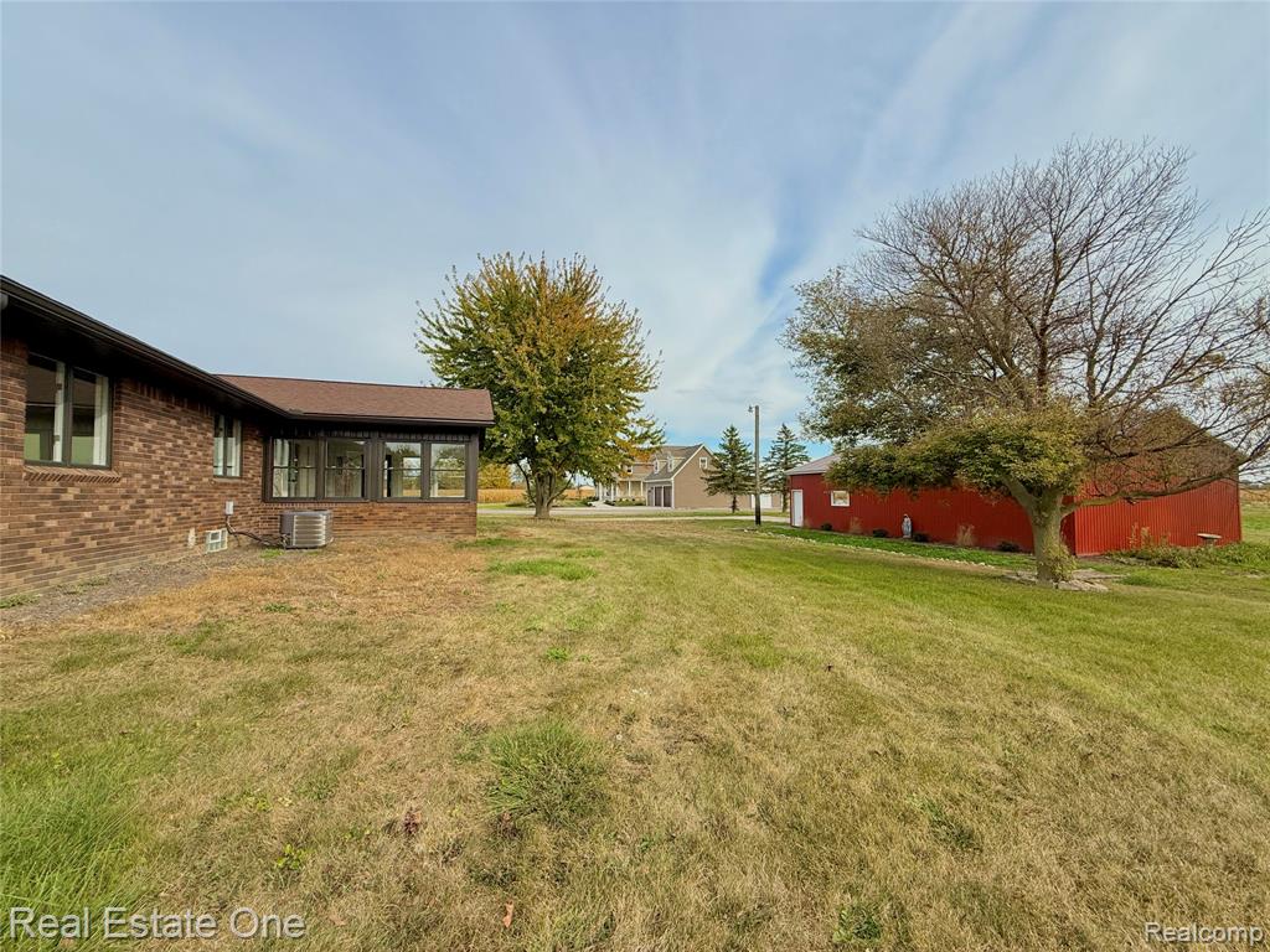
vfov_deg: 85.7
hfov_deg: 102.1
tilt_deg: +2.1
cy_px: 476
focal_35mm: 14
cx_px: 635
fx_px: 514
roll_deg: -0.1
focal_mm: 2.22
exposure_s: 1/1125
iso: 50
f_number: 2.2
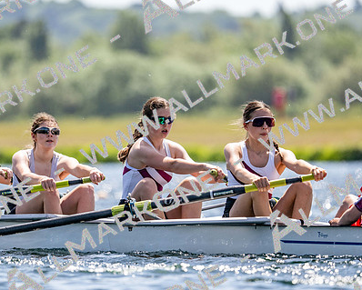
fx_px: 5865
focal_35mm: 547
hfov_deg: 3.5
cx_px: 192
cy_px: 167
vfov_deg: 2.8
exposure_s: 1/2500
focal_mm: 400
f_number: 4.5
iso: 250
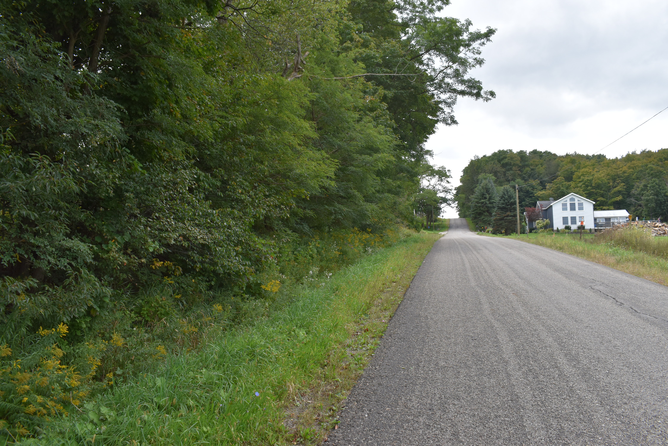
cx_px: 334
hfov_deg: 59.5
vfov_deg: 41.7
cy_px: 223
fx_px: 585
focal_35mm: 32
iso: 320
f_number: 8
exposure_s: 1/250
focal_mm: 21
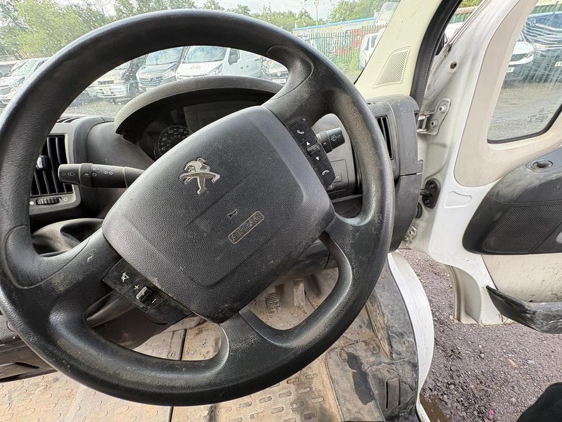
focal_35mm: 14
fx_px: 227
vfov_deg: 85.7
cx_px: 281
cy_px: 211
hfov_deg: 102.1
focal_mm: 2.22
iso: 125
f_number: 2.2
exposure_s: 1/141
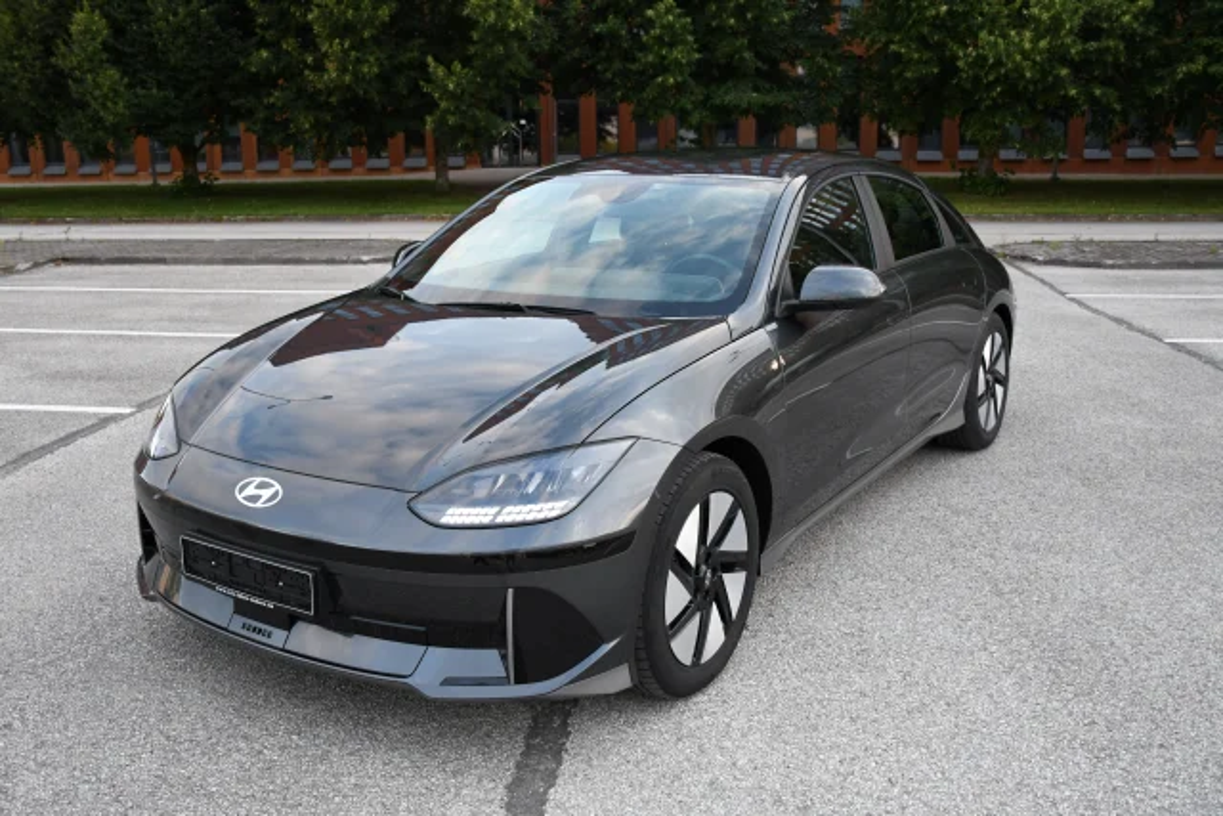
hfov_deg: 57.2
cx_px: 612
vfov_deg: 40.0
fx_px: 1121
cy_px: 408
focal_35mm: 33
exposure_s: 1/320
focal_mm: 22
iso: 800
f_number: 3.5
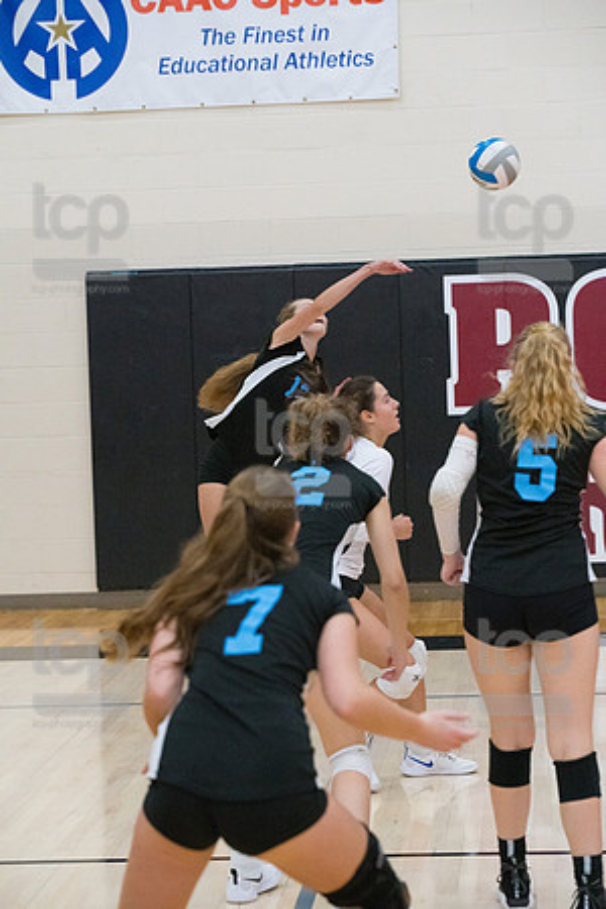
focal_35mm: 110
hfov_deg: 12.5
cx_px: 303
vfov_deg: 18.6
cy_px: 454
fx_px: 2777
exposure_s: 1/1000
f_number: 4.5
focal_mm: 110
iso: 6400
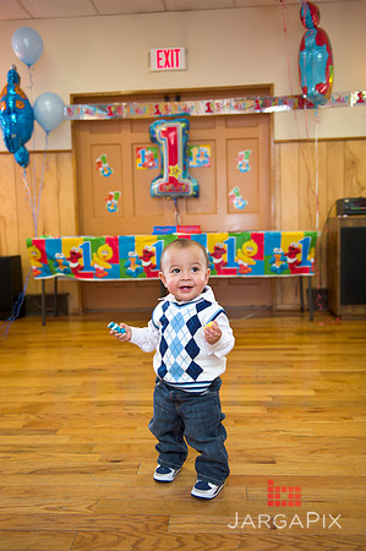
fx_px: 535
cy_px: 276
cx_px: 183
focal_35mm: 35
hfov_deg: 37.8
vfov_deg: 54.5
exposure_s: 1/125
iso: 1600
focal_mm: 35
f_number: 3.2
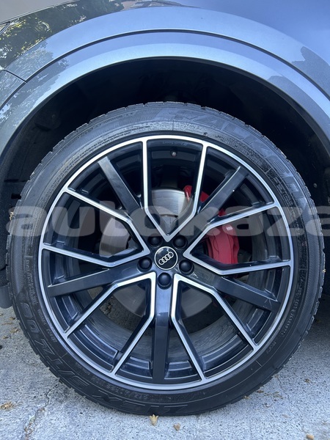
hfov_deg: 53.1
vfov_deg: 67.3
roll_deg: -1.2
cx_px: 165
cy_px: 220
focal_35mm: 26
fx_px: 330
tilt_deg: -1.8
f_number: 1.5
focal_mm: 5.7
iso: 100
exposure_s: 1/121
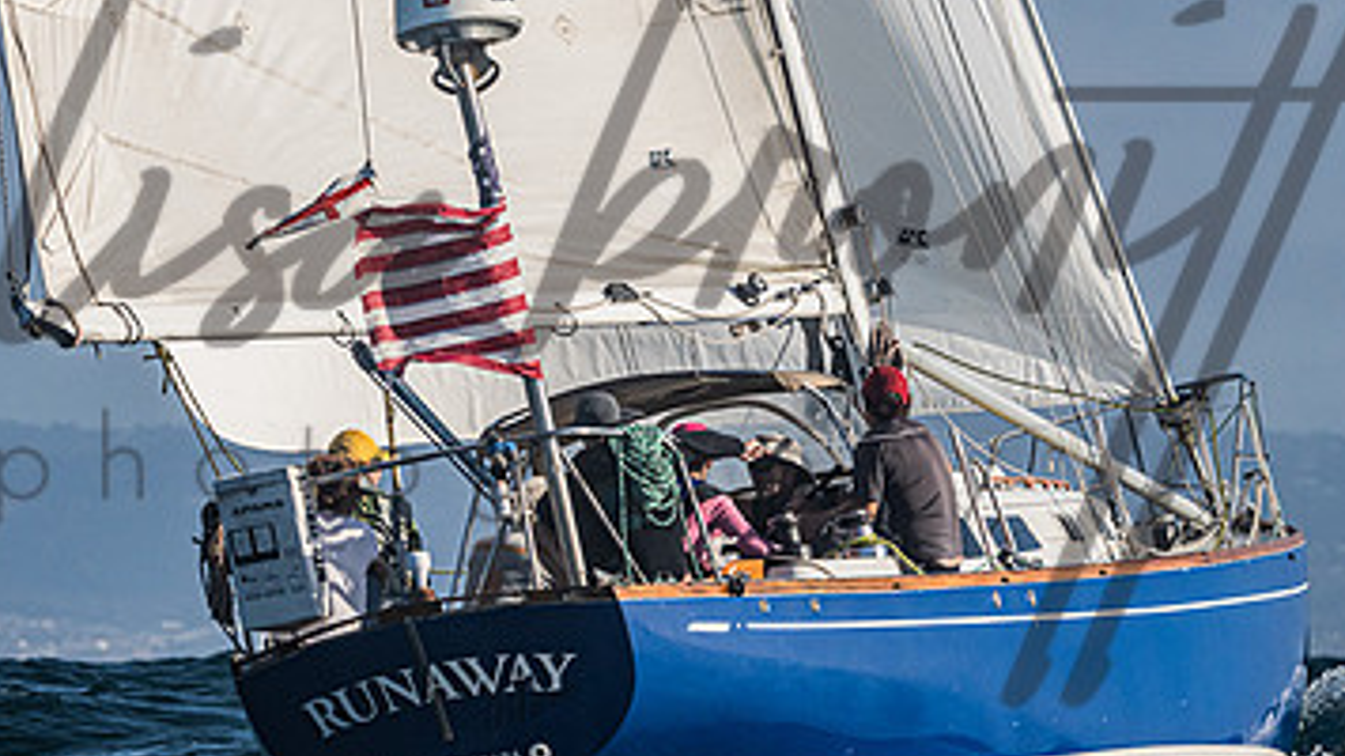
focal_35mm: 436
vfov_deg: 2.8
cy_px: 32
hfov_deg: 5.0
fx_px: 15545
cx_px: 645
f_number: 5.6
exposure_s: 1/8000
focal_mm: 210
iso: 400
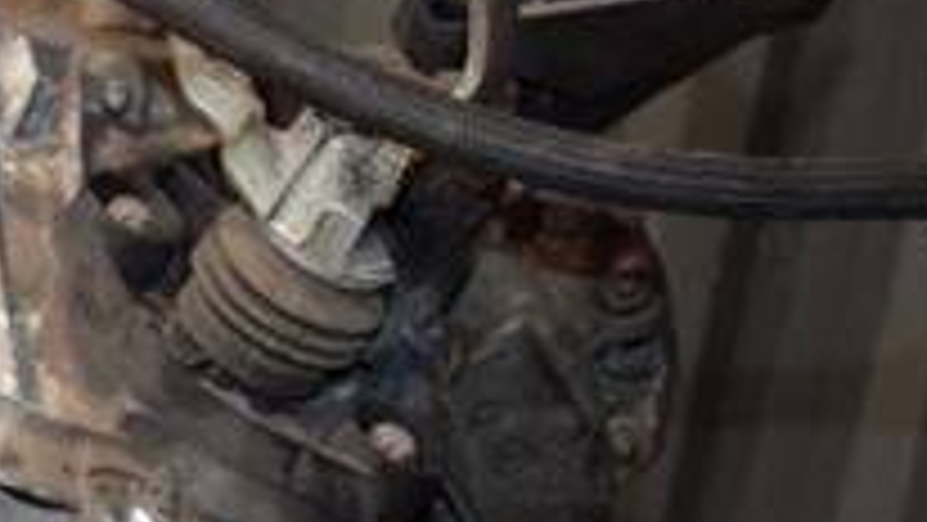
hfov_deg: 16.9
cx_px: -288
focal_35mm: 119
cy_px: 328
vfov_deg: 10.2
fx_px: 2926
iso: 800
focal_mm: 26
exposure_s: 1/60
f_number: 5
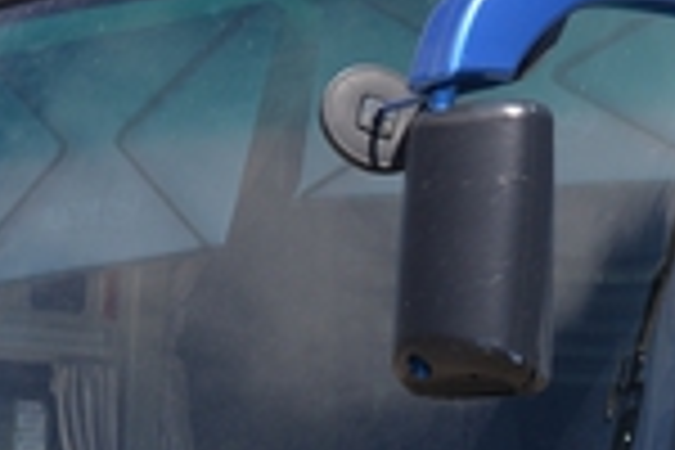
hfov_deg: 9.1
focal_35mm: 219
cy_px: 860
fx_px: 4106
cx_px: 1066
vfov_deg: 6.1
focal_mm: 32
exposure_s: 1/200
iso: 100
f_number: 10
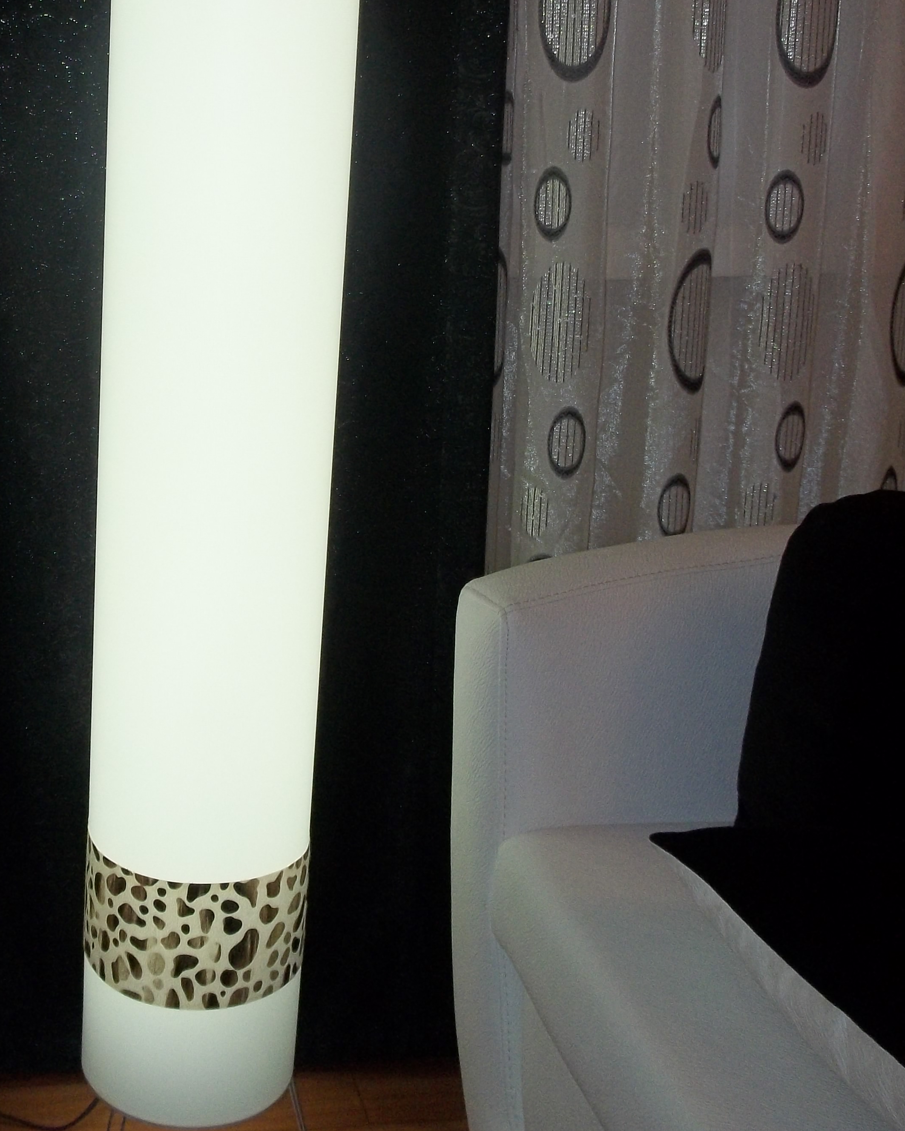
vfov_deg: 35.4
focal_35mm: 52
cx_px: 231
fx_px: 1741
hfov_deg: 28.7
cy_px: 311
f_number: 3.3
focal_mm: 5.9
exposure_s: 1/80
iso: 160
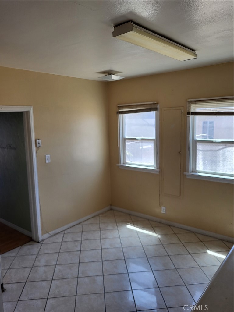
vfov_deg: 67.3
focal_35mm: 26
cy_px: 156
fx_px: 234
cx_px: 117
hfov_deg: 53.1
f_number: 1.8
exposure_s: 1/149
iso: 40
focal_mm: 5.4
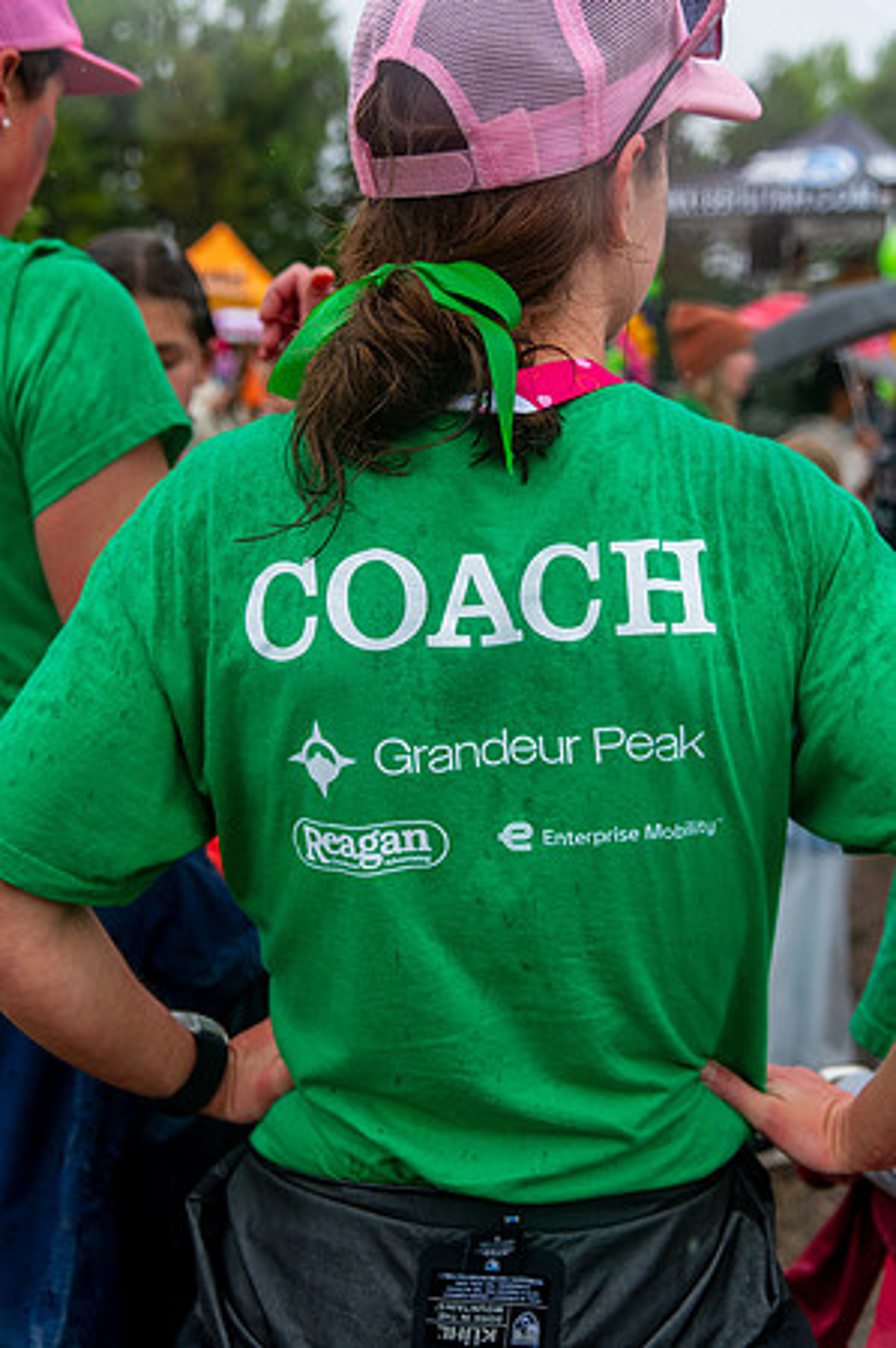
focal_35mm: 38
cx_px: 448
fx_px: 1422
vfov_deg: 50.7
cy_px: 674
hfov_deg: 35.0
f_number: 4
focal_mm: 38
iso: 1600
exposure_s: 1/2000
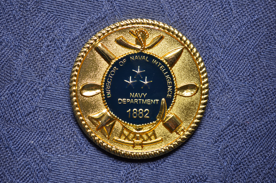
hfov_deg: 24.7
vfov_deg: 16.5
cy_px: 92
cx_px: 138
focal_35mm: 82
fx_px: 631
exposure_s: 1/4
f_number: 8
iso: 160
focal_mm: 55
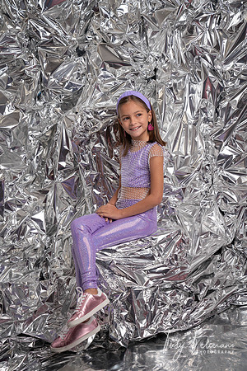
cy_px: 186
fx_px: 607
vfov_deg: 33.9
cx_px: 124
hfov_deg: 23.0
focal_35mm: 59
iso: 160
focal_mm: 59
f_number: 5.6
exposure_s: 1/160
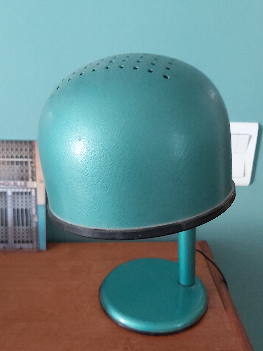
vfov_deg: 56.8
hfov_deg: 44.1
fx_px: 324
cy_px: 177
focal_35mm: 32
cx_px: 140
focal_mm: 3.92
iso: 320
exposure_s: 1/33
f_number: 1.7
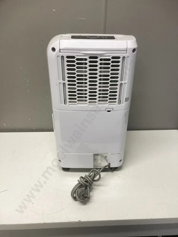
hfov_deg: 49.7
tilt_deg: -29.4
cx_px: 89
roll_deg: -2.6
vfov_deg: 63.4
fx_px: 192
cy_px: 118
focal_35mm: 28
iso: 80
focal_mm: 3.99
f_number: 1.8
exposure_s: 1/100
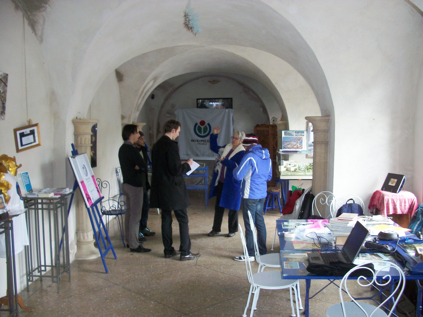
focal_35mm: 35
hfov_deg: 52.6
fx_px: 428
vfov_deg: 40.7
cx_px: 212
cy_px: 158
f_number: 3.1
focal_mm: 6.3
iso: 250
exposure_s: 1/30
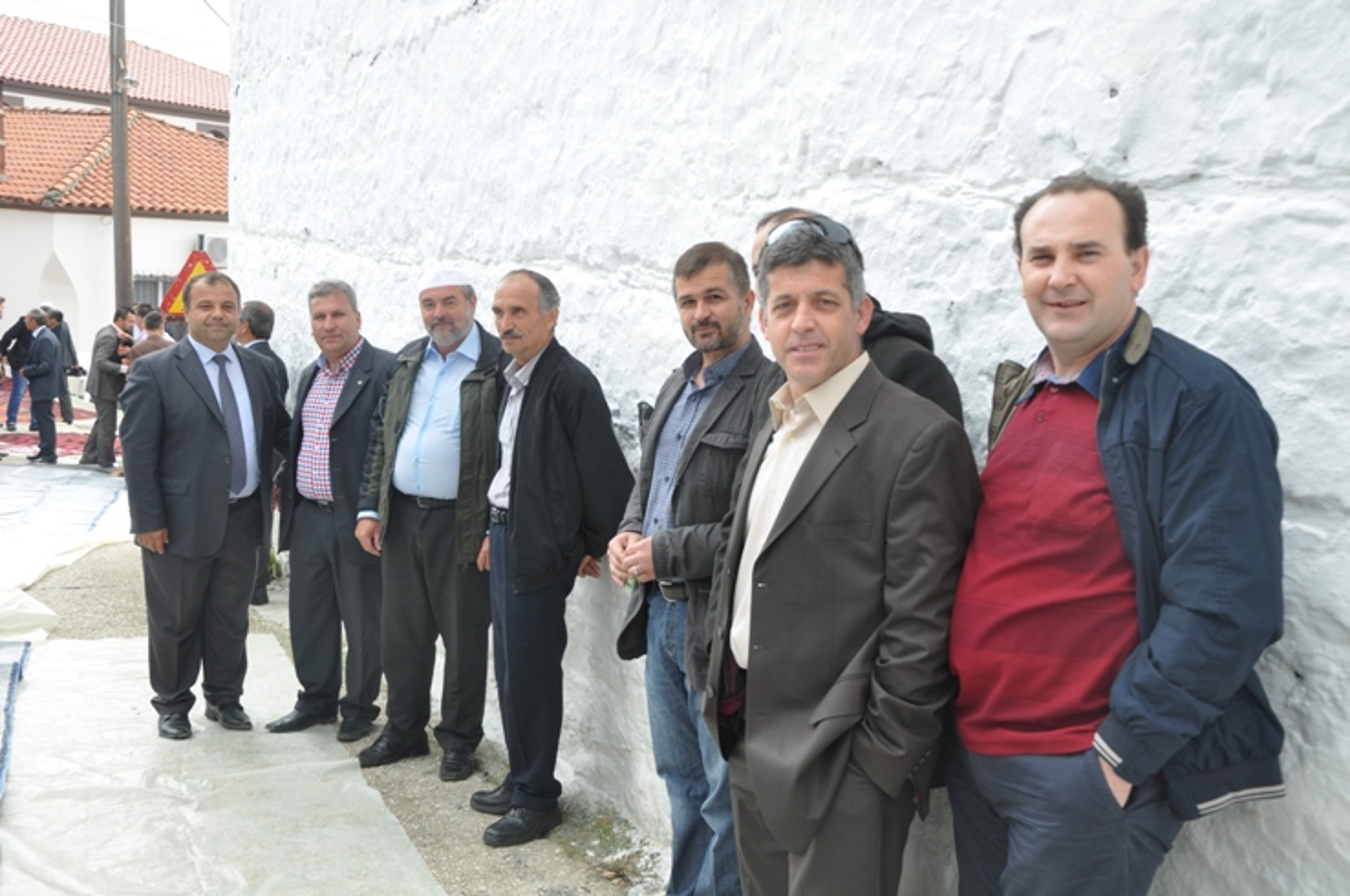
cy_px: 448
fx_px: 1461
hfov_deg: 49.6
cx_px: 675
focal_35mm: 39
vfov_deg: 34.1
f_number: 9
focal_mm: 26
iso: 200
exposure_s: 1/80
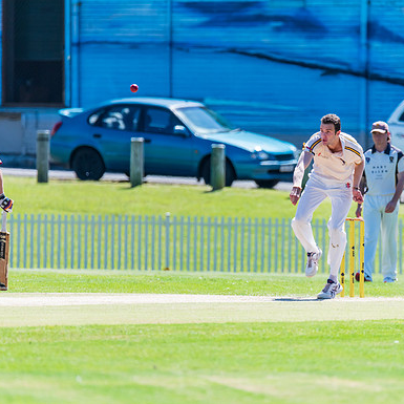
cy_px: 202
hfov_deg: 2.3
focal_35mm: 769
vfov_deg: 2.3
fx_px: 10154
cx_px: 233
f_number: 6.3
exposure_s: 1/2000
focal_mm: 600
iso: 640
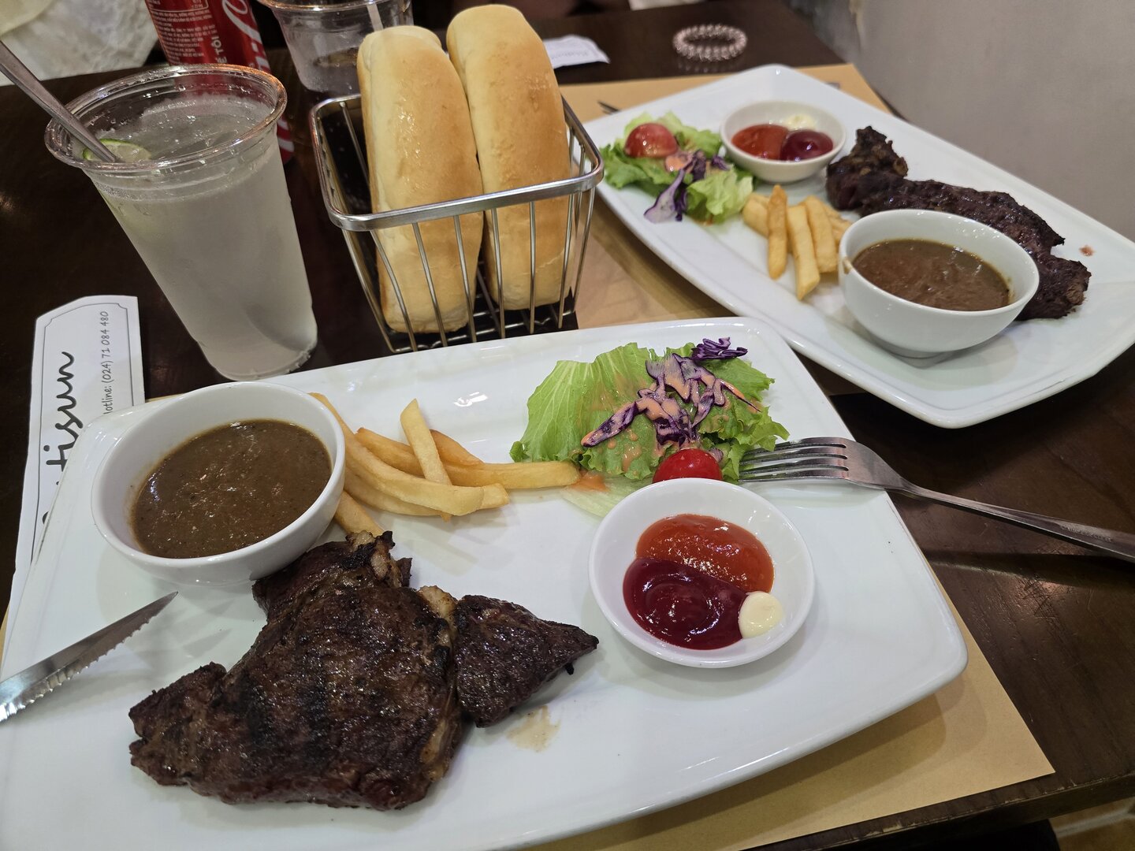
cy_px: 426
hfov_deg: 73.9
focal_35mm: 23
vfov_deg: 58.9
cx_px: 568
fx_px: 754
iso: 500
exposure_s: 1/120
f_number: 1.7
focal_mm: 6.3
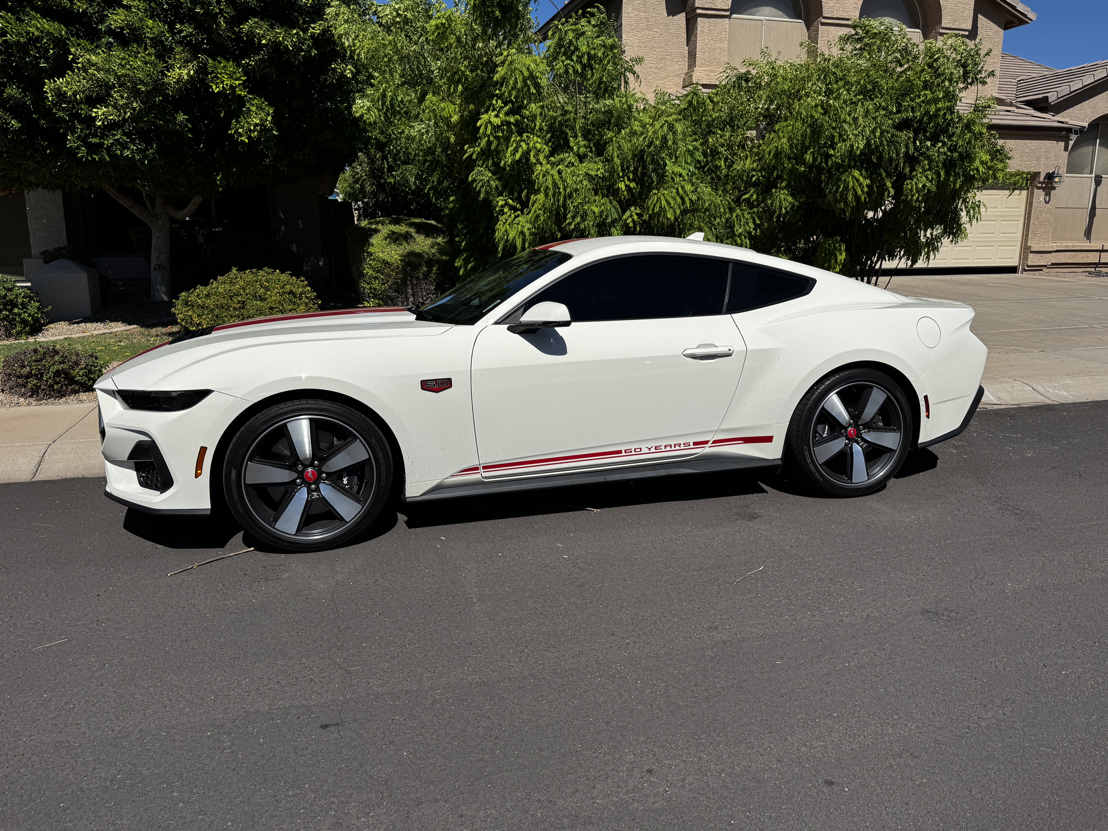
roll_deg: +0.1
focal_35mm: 25
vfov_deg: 54.9
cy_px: 399
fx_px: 800
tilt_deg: -11.8
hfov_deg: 69.4
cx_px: 557
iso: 80
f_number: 1.78
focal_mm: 6.76
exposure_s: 1/9009
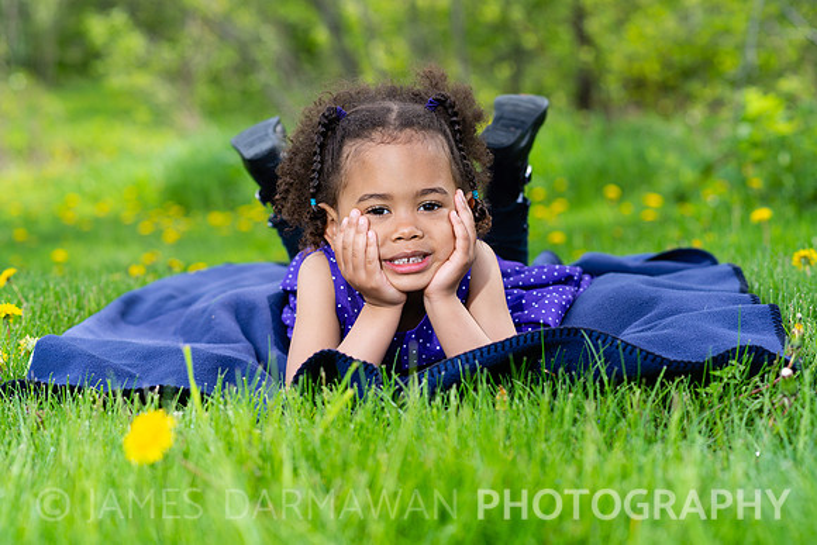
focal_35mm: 85
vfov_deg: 16.1
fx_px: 1929
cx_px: 408
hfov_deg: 23.9
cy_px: 272
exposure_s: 1/200
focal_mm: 85
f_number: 5
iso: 100
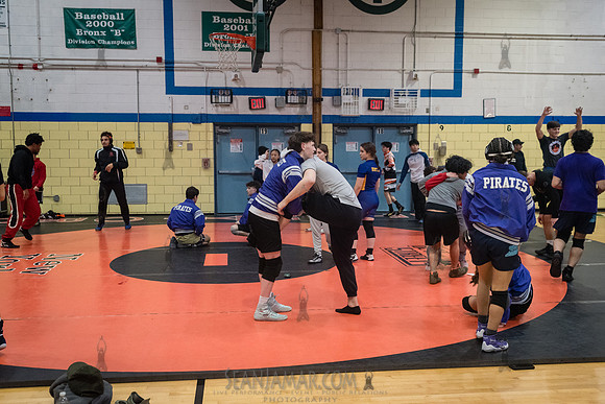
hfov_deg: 53.3
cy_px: 202
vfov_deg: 37.0
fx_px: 602
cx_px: 302
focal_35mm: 36
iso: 8000
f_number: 4
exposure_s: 1/400
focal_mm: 35
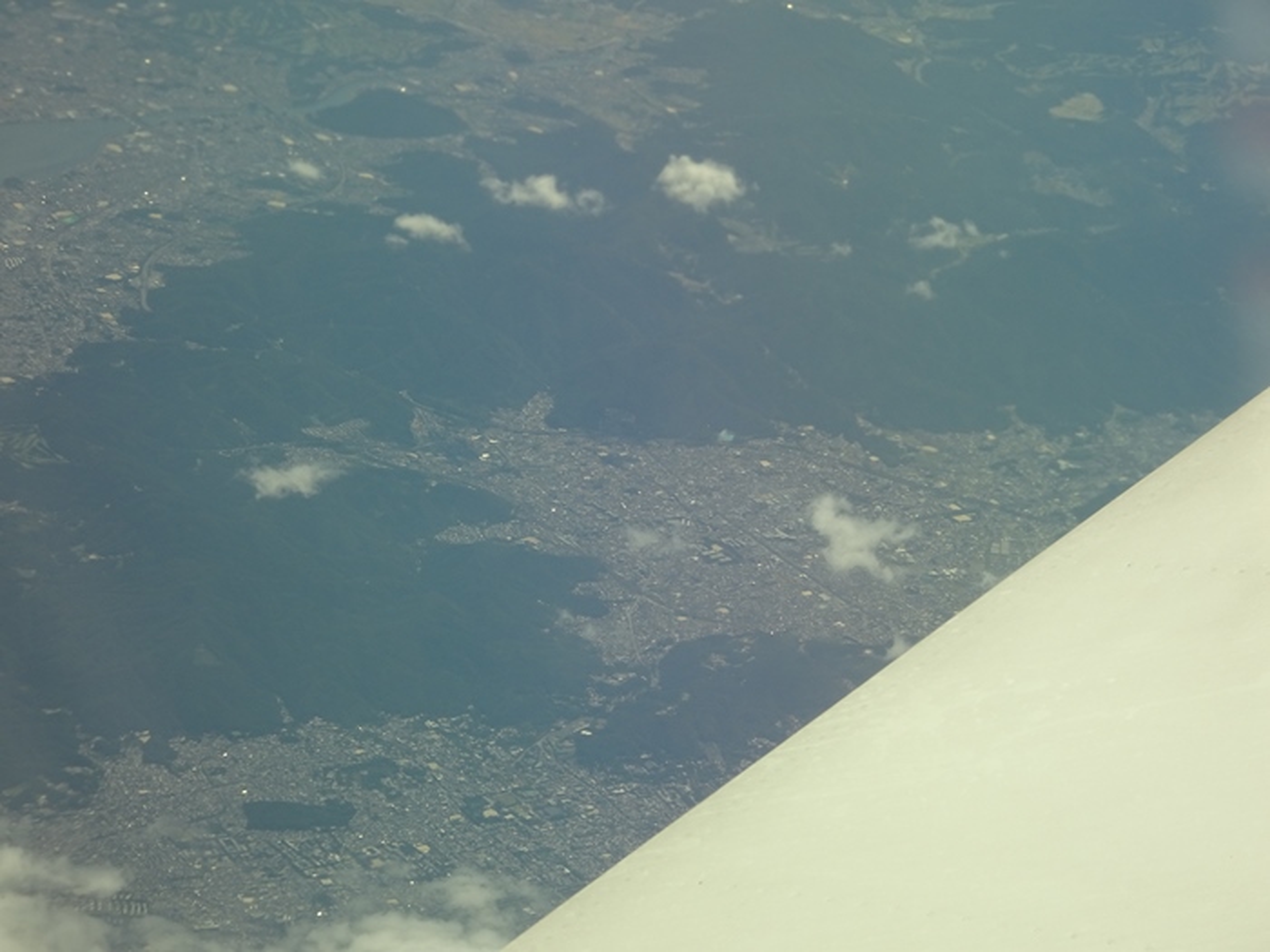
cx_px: 635
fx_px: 4806
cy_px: 476
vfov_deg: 11.3
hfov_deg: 15.1
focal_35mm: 131
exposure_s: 1/320
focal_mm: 22.38
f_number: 5.6
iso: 80
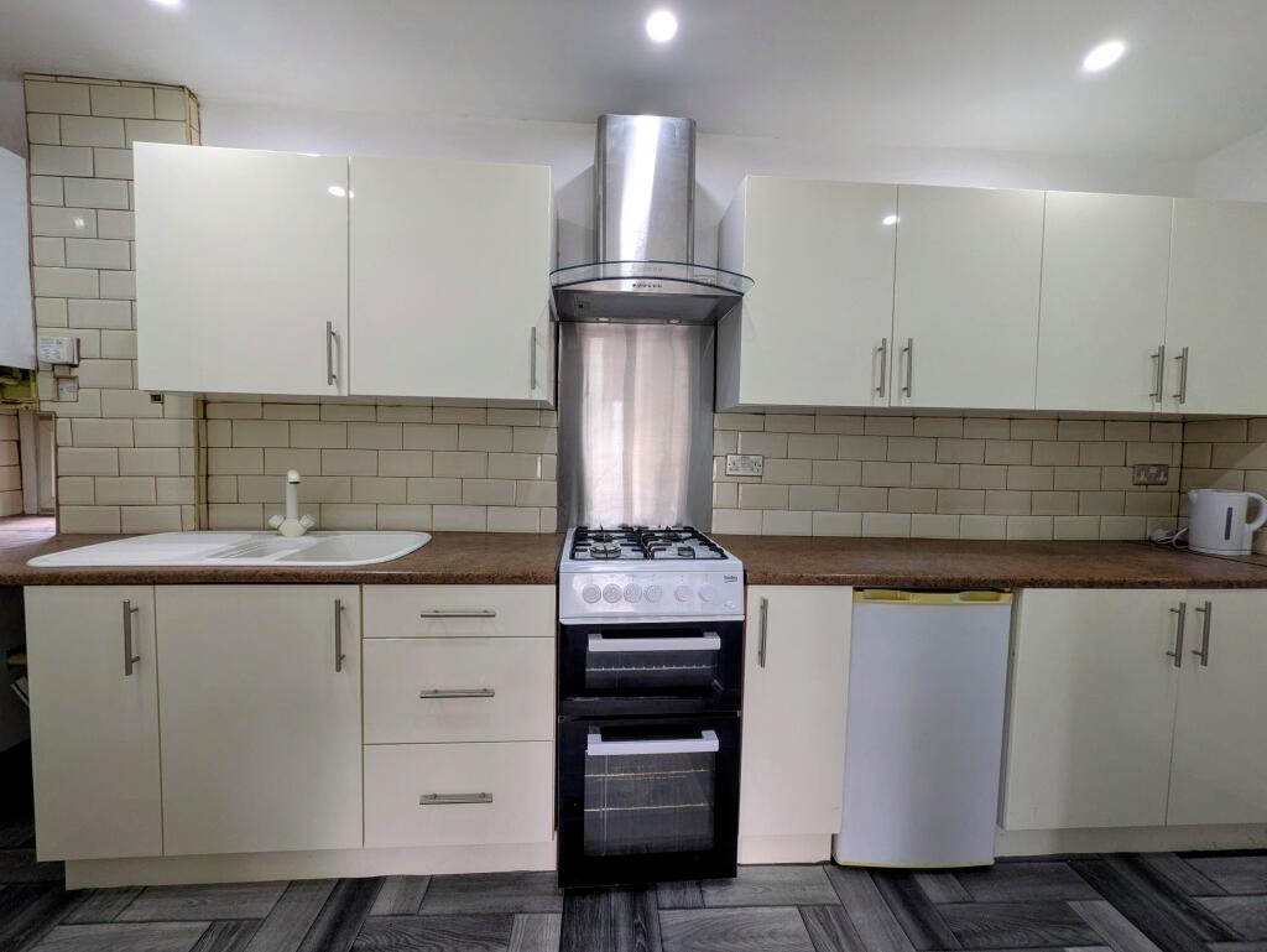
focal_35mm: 14
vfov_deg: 85.7
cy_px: 476
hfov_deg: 102.0
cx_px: 634
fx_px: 513
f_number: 2.2
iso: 77
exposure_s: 1/50
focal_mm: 1.83
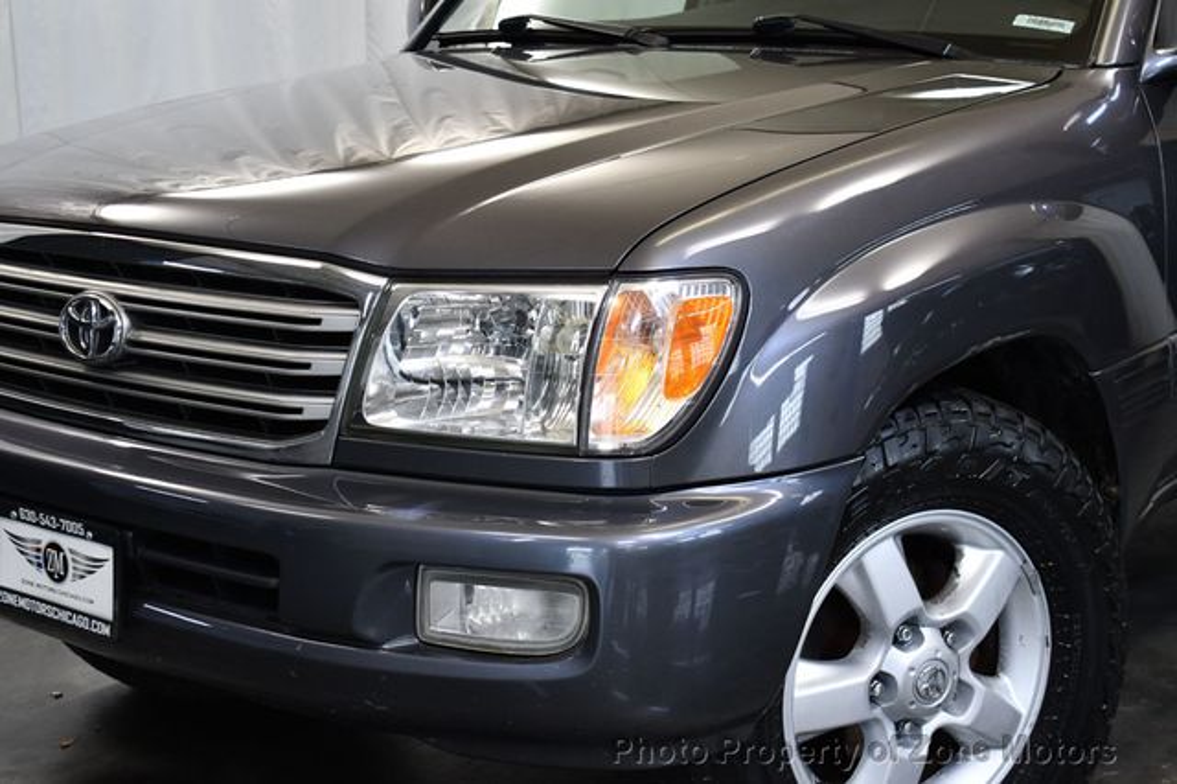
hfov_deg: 33.4
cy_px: 392
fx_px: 1961
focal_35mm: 60
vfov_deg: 22.6
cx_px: 588
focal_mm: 40
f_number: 4.8
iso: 1250
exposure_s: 1/125
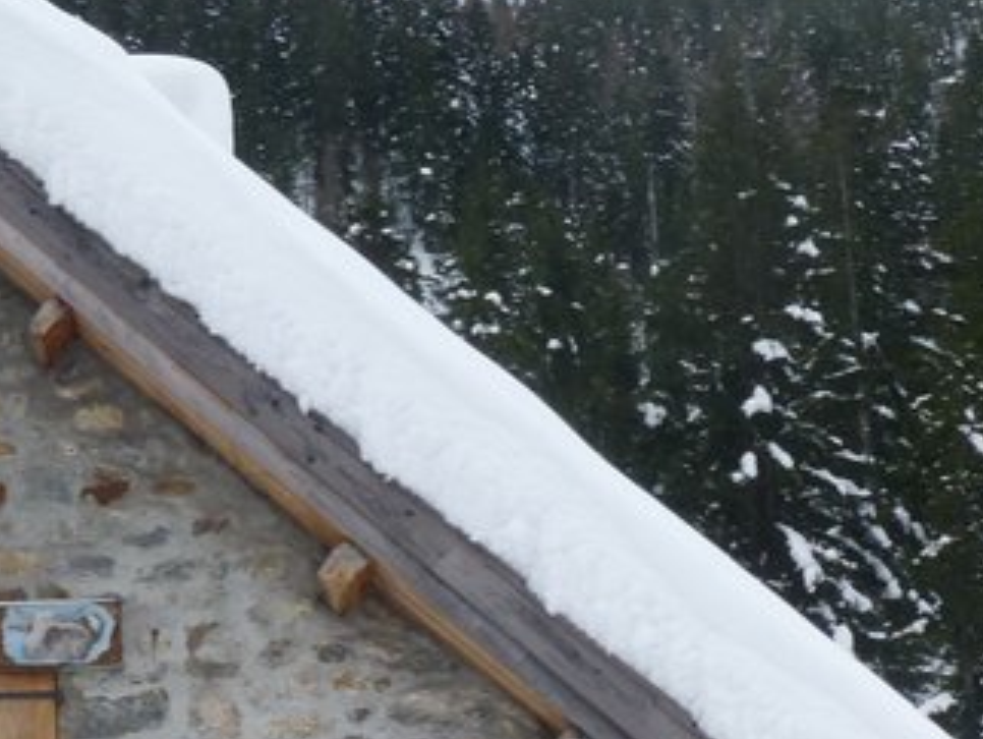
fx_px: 4092
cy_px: 727
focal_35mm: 144
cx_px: 73
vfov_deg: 10.2
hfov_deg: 13.6
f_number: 4.7
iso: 200
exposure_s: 1/125
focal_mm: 10.3
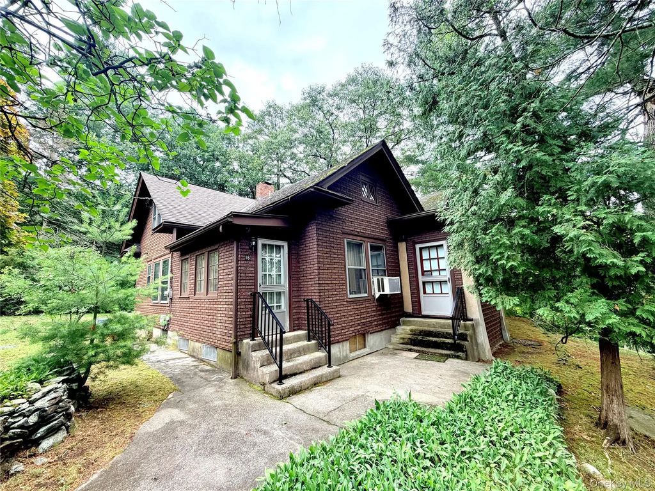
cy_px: 246
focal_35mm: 14
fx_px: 265
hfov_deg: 102.1
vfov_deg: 85.7
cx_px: 328
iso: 80
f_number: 2.2
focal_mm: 2.22
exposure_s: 1/121
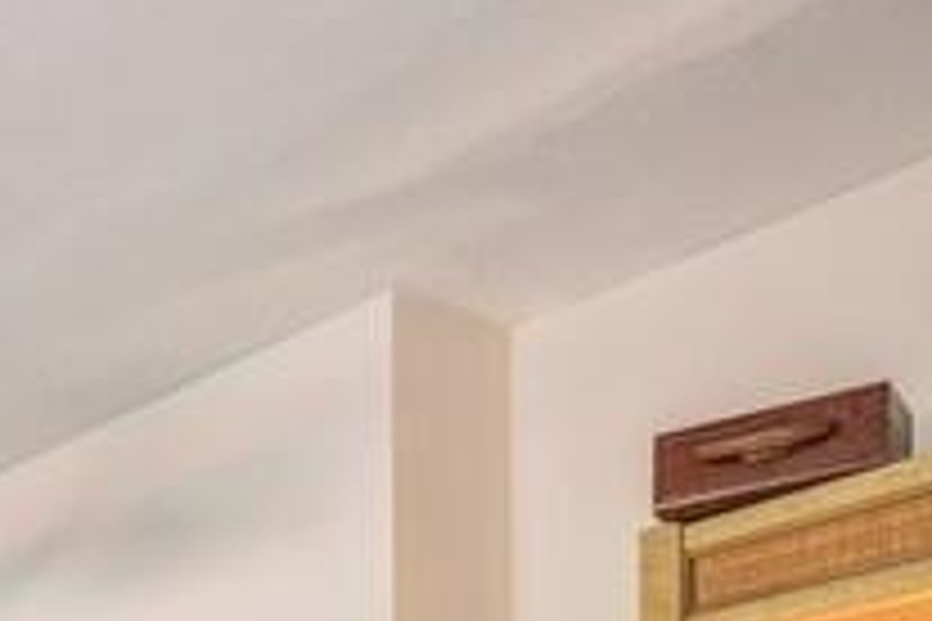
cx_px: -468
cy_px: 1109
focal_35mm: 58
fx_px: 1501
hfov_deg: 25.7
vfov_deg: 18.4
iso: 200
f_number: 8
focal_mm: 15
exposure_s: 1
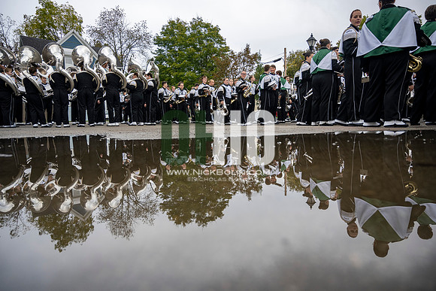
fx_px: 291
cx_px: 218
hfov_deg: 73.7
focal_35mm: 24
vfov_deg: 53.2
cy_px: 146
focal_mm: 24
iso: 400
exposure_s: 1/800
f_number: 4
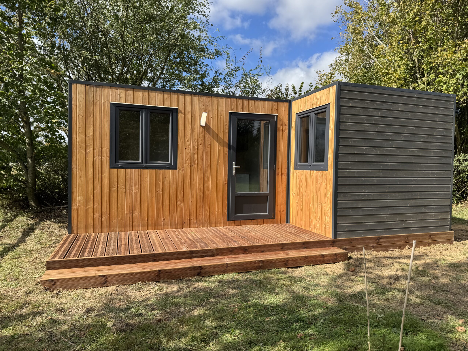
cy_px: 176
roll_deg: -1.0
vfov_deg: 56.8
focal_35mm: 24
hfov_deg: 71.6
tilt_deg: -1.6
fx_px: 324
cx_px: 234
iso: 80
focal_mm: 6.76
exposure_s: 1/2710
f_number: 1.78
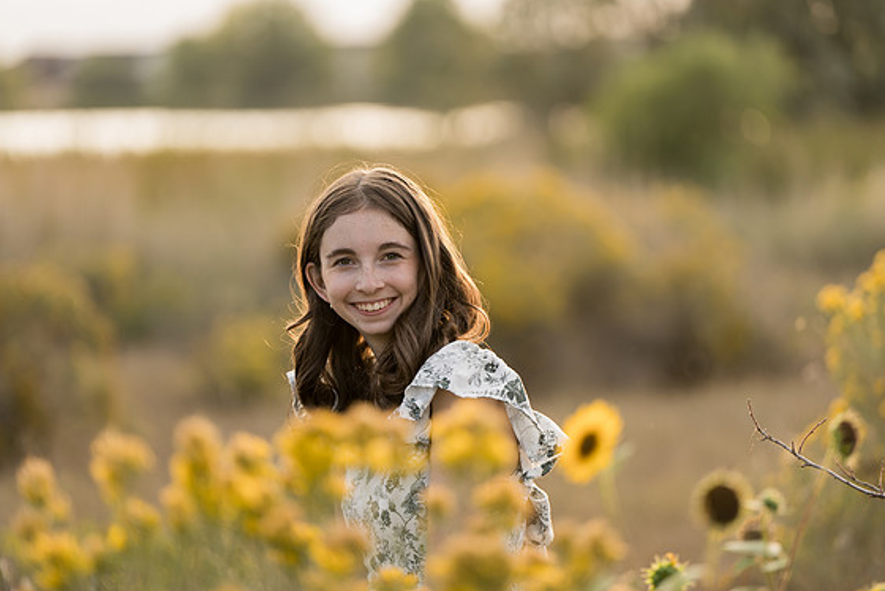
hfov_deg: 11.9
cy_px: 292
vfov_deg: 7.9
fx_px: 4255
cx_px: 431
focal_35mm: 173
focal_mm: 167
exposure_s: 1/200
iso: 160
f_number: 2.8
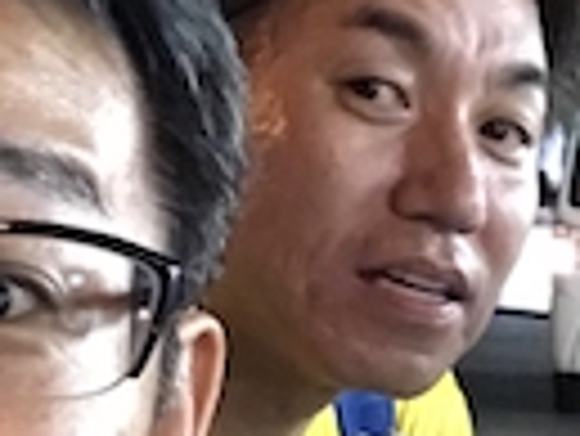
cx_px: 315
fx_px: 2499
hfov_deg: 13.2
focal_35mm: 149
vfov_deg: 10.0
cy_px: 146
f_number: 2.2
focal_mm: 2.87
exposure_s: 1/17
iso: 500
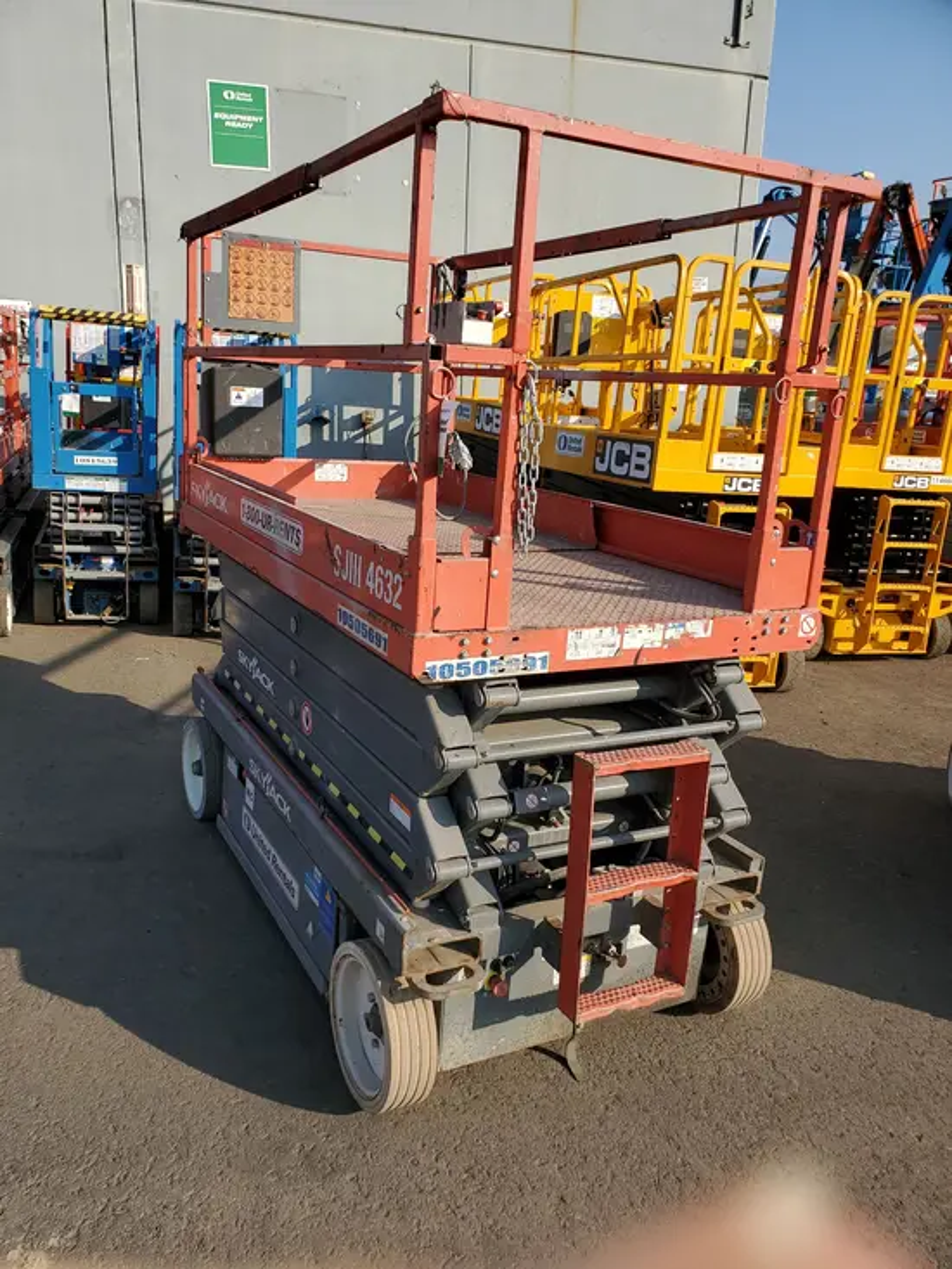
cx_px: 476
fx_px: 953
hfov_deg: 53.1
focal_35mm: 26
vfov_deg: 67.3
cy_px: 634
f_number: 2.4
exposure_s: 1/1064
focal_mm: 4.3
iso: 50
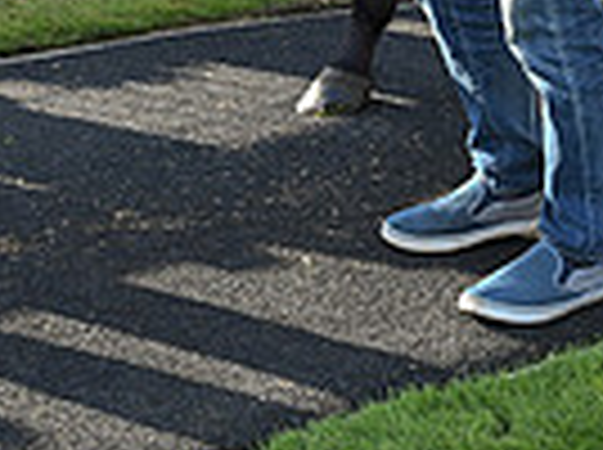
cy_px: -380
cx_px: 360
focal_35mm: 142
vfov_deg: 9.8
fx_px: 2469
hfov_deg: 13.9
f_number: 5.6
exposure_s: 1/500
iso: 500
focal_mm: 34
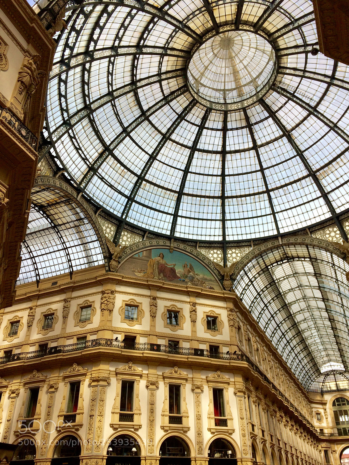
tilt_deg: +34.1
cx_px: 174
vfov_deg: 61.7
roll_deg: +1.1
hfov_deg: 48.2
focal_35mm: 29
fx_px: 390
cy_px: 232
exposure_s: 1/1244
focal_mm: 4.15
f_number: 2.2
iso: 32
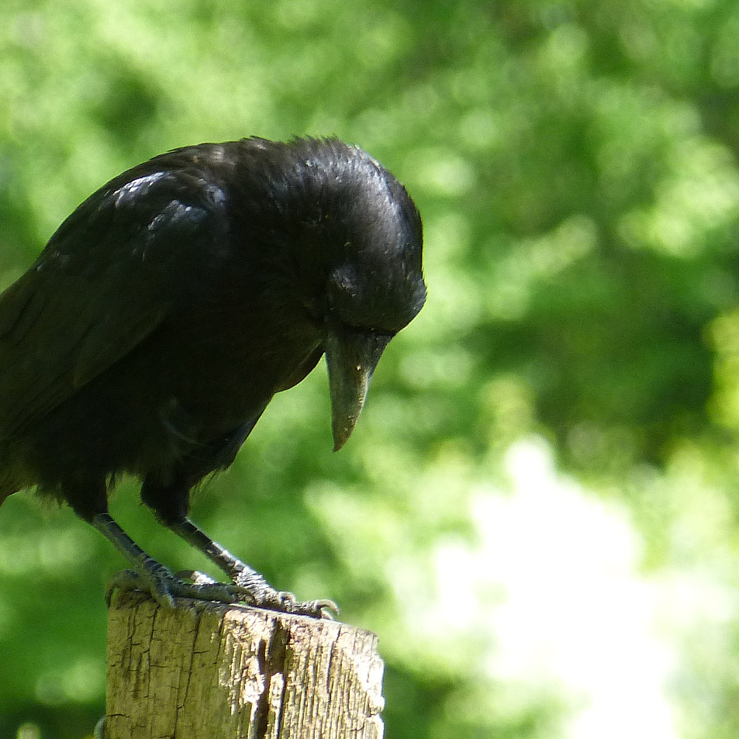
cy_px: 396
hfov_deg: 1.1
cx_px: 250
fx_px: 38693
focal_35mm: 1602
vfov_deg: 1.1
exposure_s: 1/125
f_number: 5.2
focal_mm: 108
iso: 160
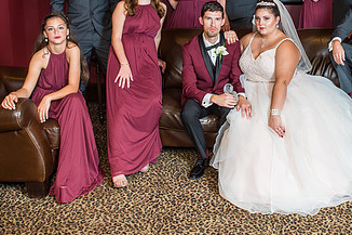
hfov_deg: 38.5
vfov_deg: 26.4
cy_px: 44
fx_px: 489
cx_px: 269
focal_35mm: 50
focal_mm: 24
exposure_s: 1/45
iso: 400
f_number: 4
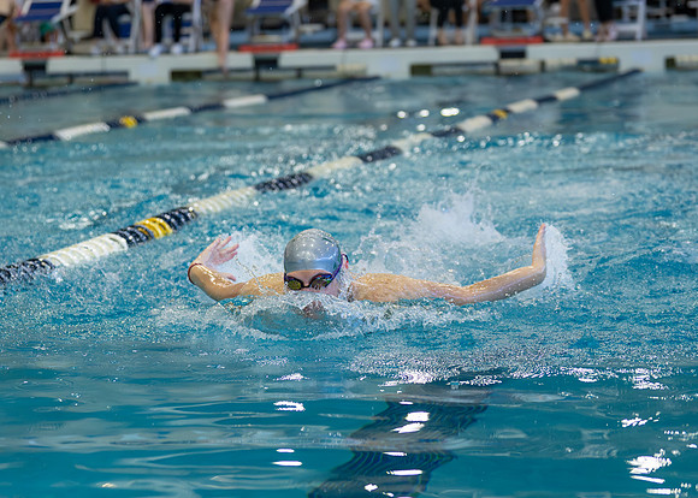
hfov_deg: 18.9
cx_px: 312
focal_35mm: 106
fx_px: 2099
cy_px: 303
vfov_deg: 13.5
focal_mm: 70
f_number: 2.8
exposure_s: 1/1000
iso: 2500
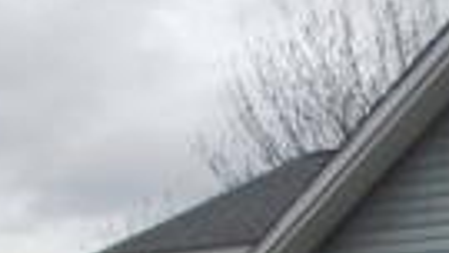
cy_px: 496
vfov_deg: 8.5
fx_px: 1619
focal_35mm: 136
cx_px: 805
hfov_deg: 14.0
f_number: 3.3
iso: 80
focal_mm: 4.1
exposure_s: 1/640
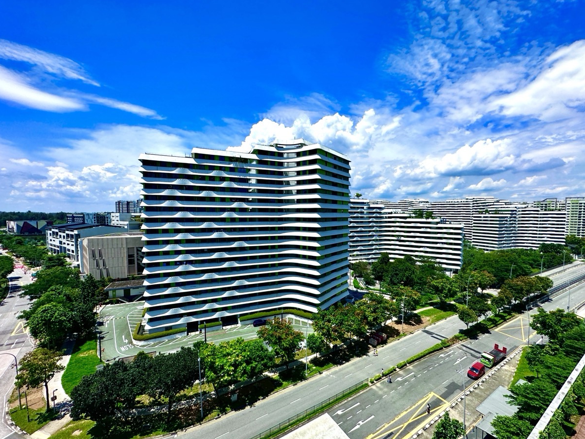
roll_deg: +0.1
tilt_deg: -3.5
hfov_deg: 98.1
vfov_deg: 81.7
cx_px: 311
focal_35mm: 15
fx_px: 253
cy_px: 230
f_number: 2.2
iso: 50
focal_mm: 2.22
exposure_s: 1/4000
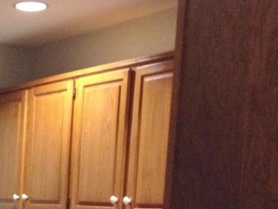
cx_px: -91
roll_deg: -1.6
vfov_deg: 13.3
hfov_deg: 17.3
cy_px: 300
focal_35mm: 106
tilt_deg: -8.9
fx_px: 852
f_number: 2.4
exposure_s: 1/20
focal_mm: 4.28
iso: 250
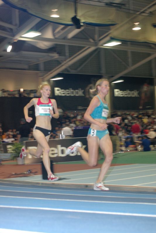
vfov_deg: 27.0
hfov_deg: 18.2
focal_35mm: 75
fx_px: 487
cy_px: 116
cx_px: 78
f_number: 5.6
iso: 800
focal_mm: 50
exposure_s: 1/60
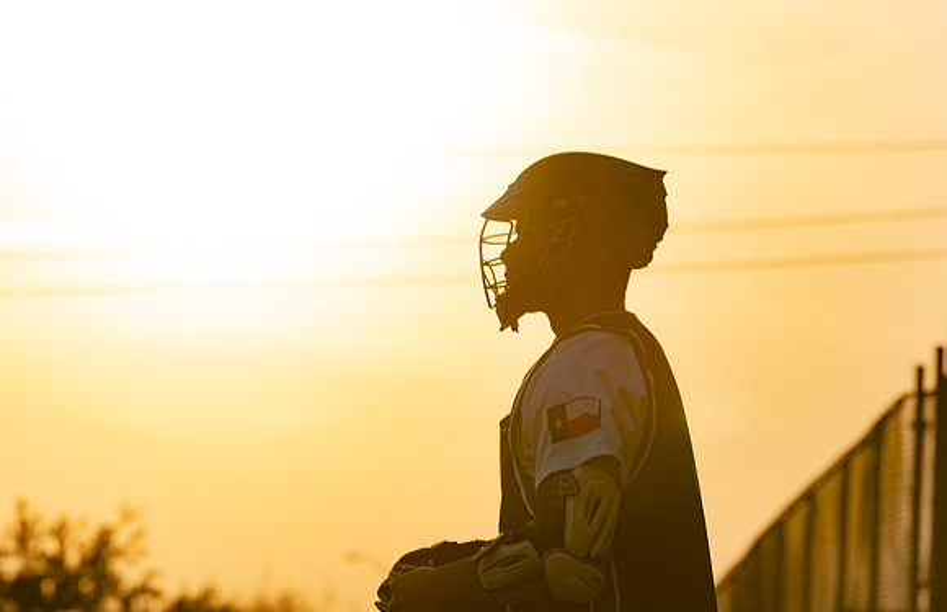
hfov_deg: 6.5
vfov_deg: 4.2
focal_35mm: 320
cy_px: 279
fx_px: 8338
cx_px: 500
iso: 100
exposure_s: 1/500
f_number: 5
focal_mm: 200
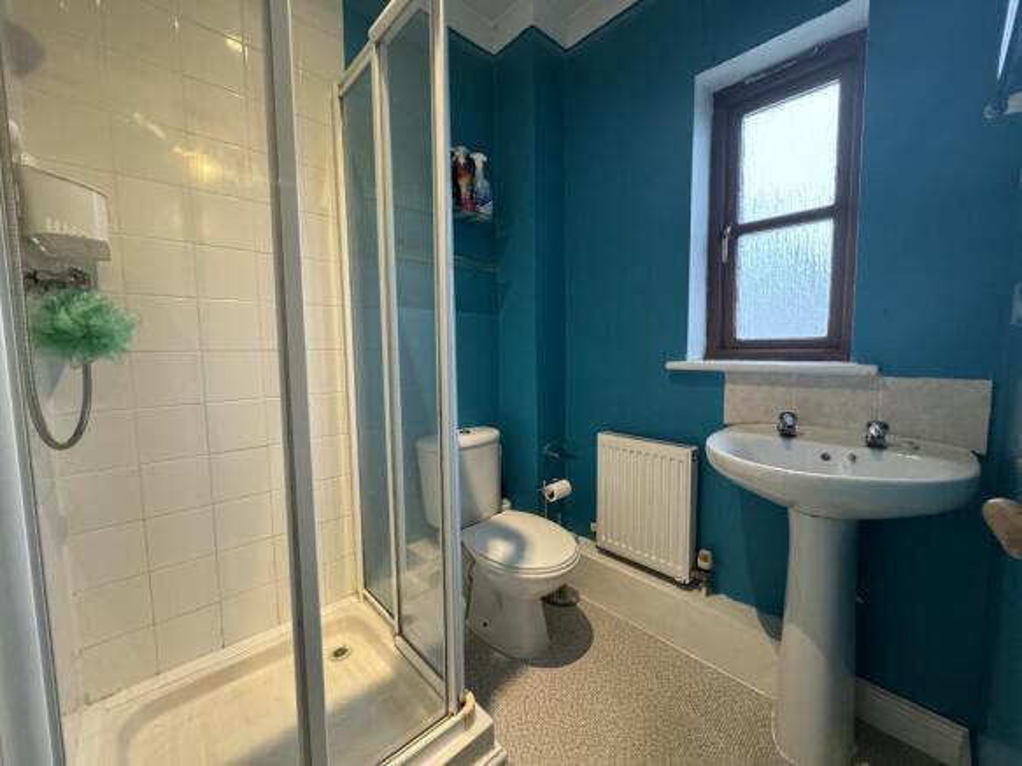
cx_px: 511
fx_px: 413
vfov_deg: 85.7
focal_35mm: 14
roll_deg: +1.0
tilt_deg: -5.3
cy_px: 383
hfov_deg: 102.1
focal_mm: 2.22
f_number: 2.2
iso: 320
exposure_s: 1/50
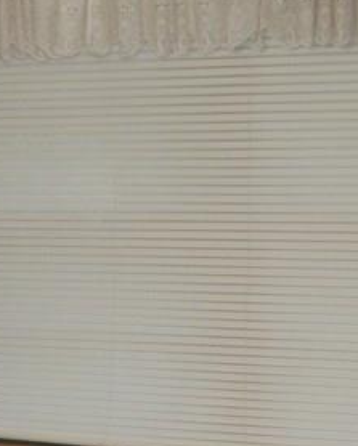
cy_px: 505
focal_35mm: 115
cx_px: -100
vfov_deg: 16.2
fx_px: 1521
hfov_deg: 13.0
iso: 80
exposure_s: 1/30
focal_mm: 5.7
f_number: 2.9
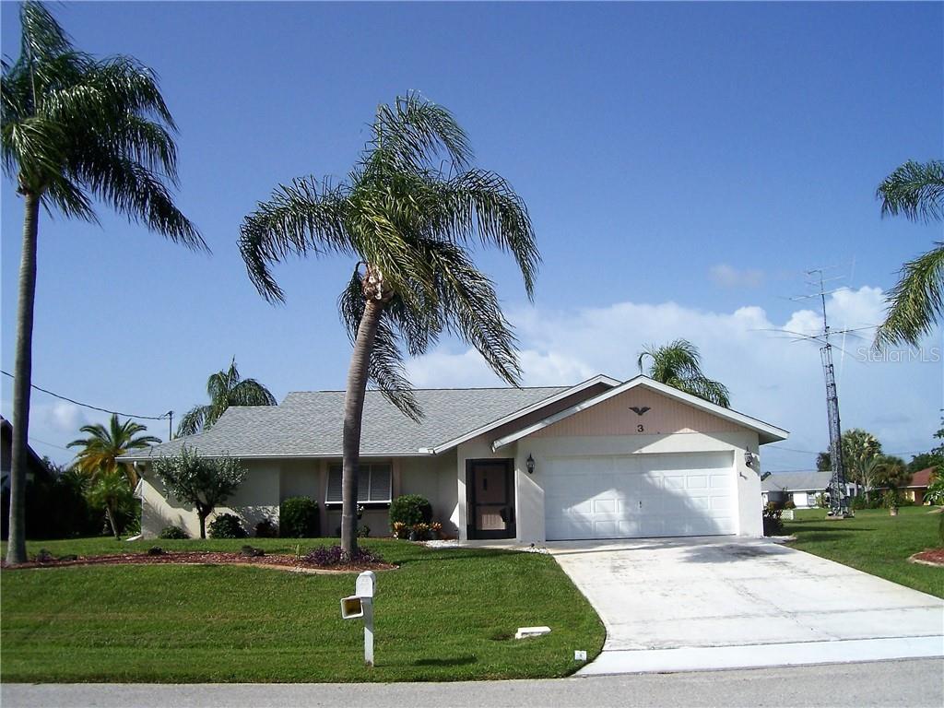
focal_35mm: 34
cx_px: 472
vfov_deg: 41.8
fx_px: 927
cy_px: 354
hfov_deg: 54.0
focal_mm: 5.6
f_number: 5.6
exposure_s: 1/750
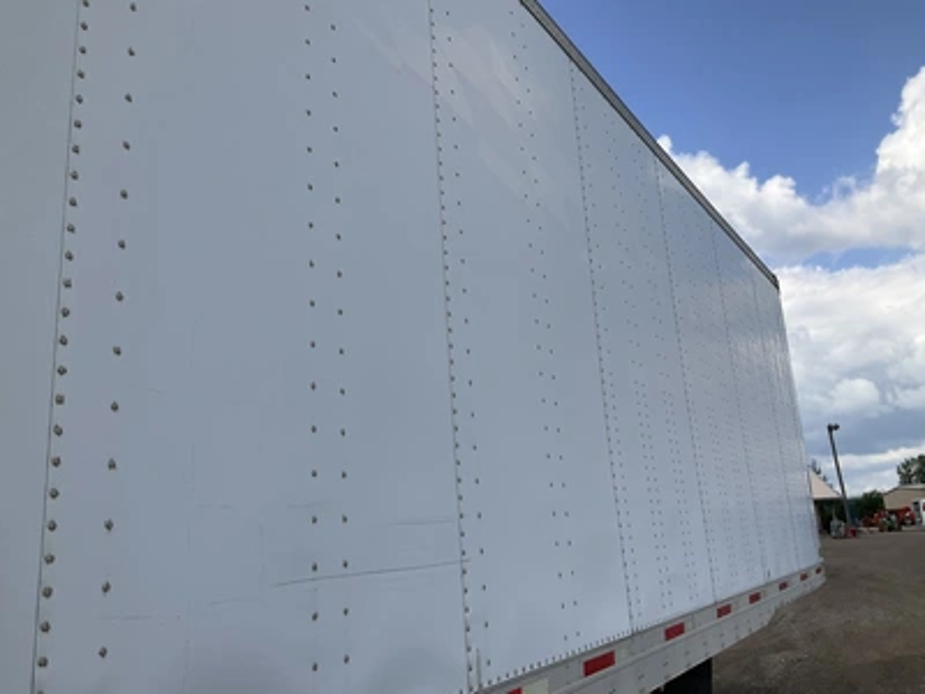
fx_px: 775
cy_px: 347
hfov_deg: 61.7
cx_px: 462
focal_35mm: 29
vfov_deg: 48.2
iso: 25
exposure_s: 1/1675
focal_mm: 3
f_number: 1.8
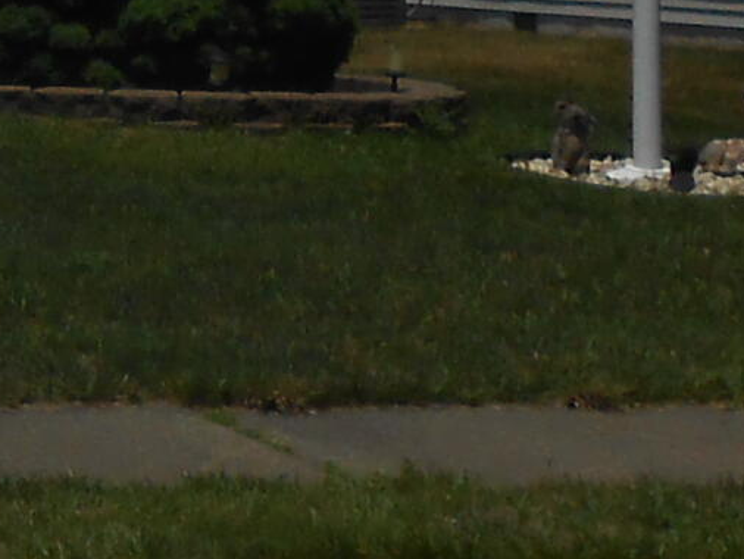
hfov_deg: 11.1
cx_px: -947
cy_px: -221
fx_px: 3311
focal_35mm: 154
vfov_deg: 9.4
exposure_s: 1/320
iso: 80
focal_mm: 4.6
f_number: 11.5
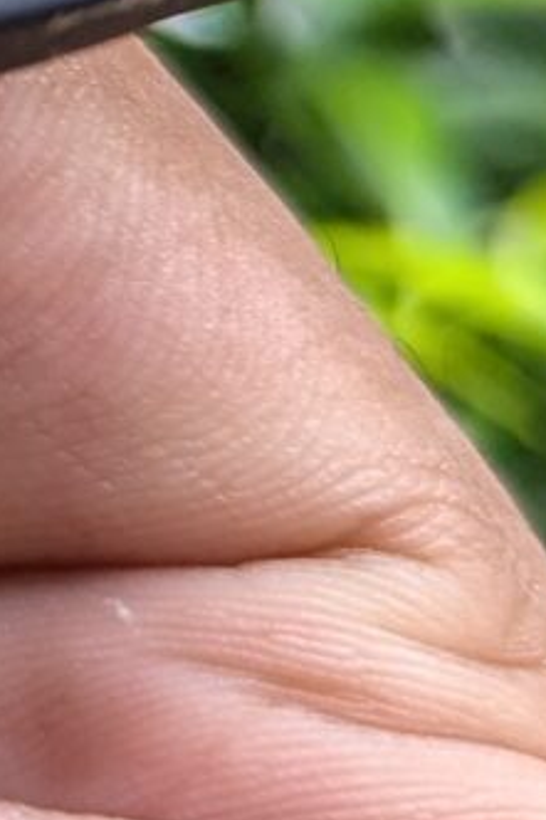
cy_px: -627
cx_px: -1507
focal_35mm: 193
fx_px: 4395
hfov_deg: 6.1
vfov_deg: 10.1
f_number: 1.85
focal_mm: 6.81
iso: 43
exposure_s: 1/474
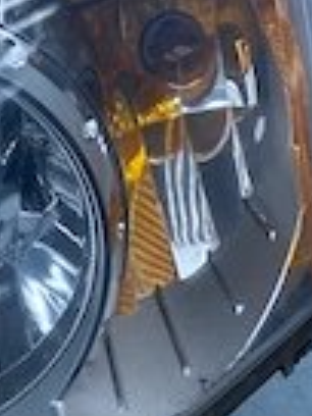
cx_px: -101
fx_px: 1466
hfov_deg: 11.8
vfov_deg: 16.0
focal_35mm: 122
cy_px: 364
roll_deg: -9.9
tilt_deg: -38.8
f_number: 1.8
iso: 32
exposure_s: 1/990
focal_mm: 4.25
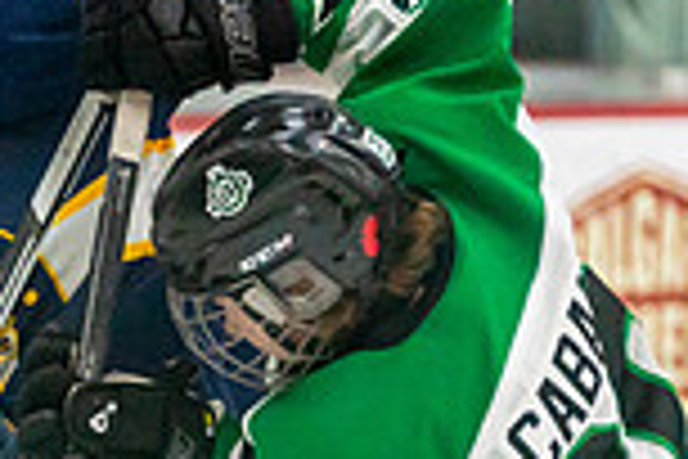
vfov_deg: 2.0
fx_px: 12918
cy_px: 690
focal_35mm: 676
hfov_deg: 3.0
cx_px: 130
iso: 4000
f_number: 2.8
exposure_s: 1/1600
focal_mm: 162
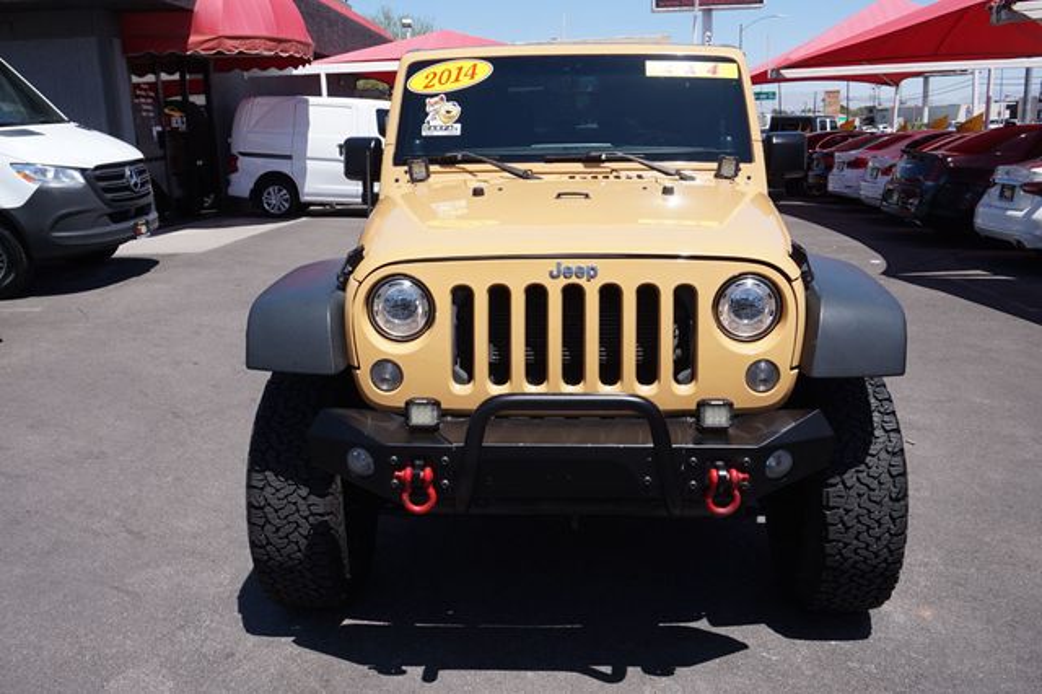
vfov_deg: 41.7
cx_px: 521
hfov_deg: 59.5
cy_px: 347
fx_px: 911
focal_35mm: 32
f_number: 8
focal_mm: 21
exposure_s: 1/250
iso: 100
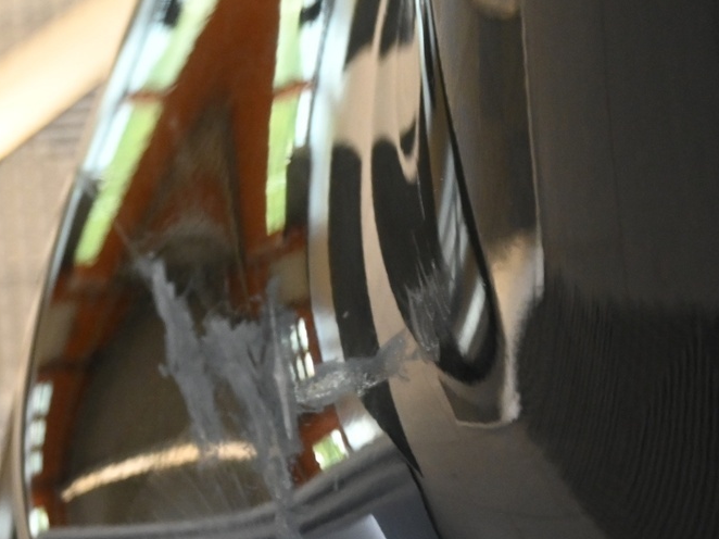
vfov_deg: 12.2
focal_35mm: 120
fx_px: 2492
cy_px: 578
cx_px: 303
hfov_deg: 16.4
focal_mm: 34
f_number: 5
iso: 1800
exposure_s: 1/50
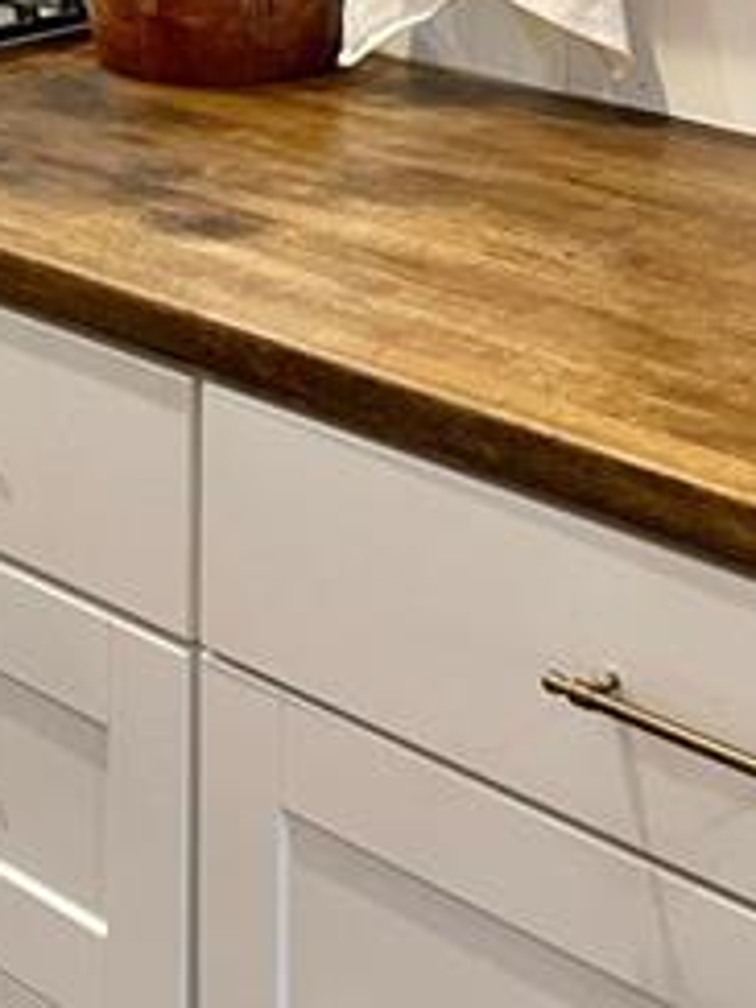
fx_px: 2388
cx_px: 240
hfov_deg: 17.9
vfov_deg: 20.4
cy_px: -512
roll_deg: +0.1
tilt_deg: +1.1
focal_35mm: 82
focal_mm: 4.2
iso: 250
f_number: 1.6
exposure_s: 1/60
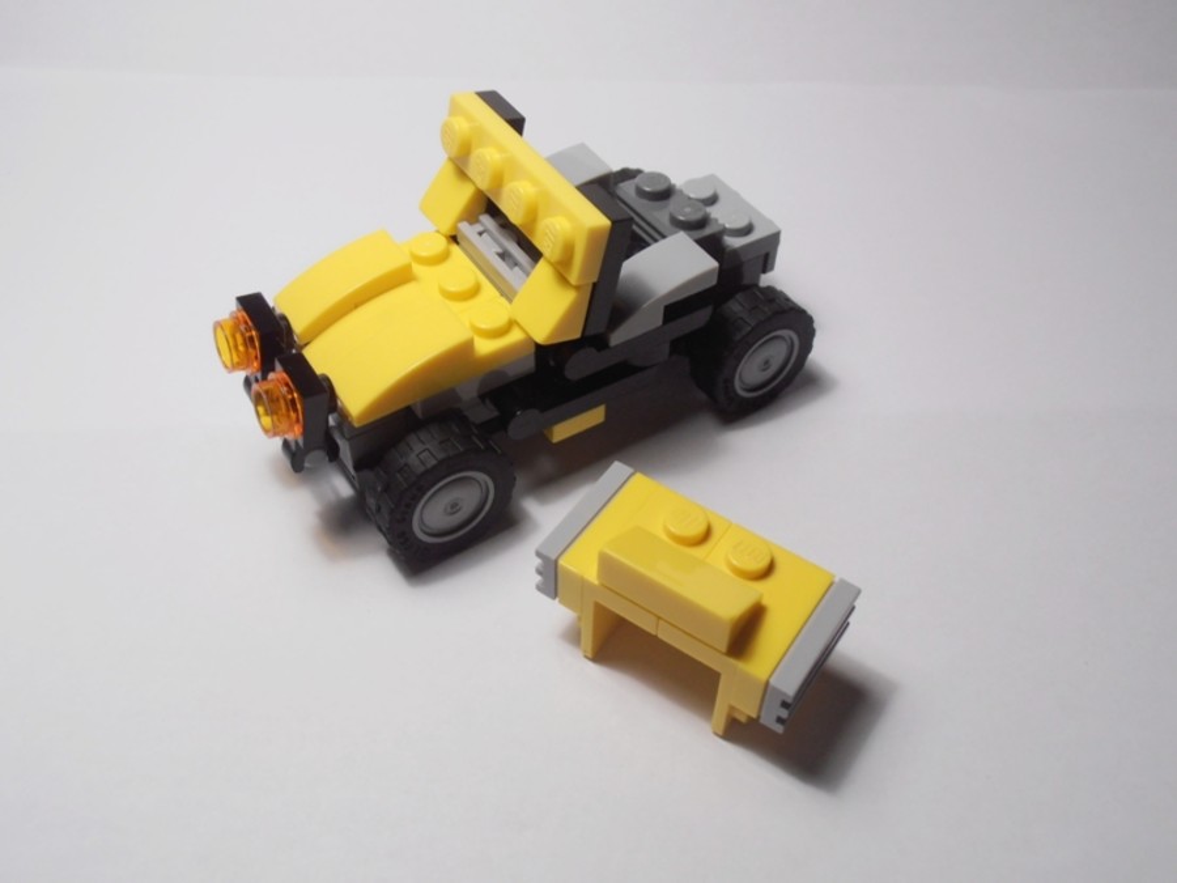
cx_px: 588
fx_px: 1258
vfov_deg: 38.7
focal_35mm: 37
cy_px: 442
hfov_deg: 50.1
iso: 80
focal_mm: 6.61
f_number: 3.9
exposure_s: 1/60
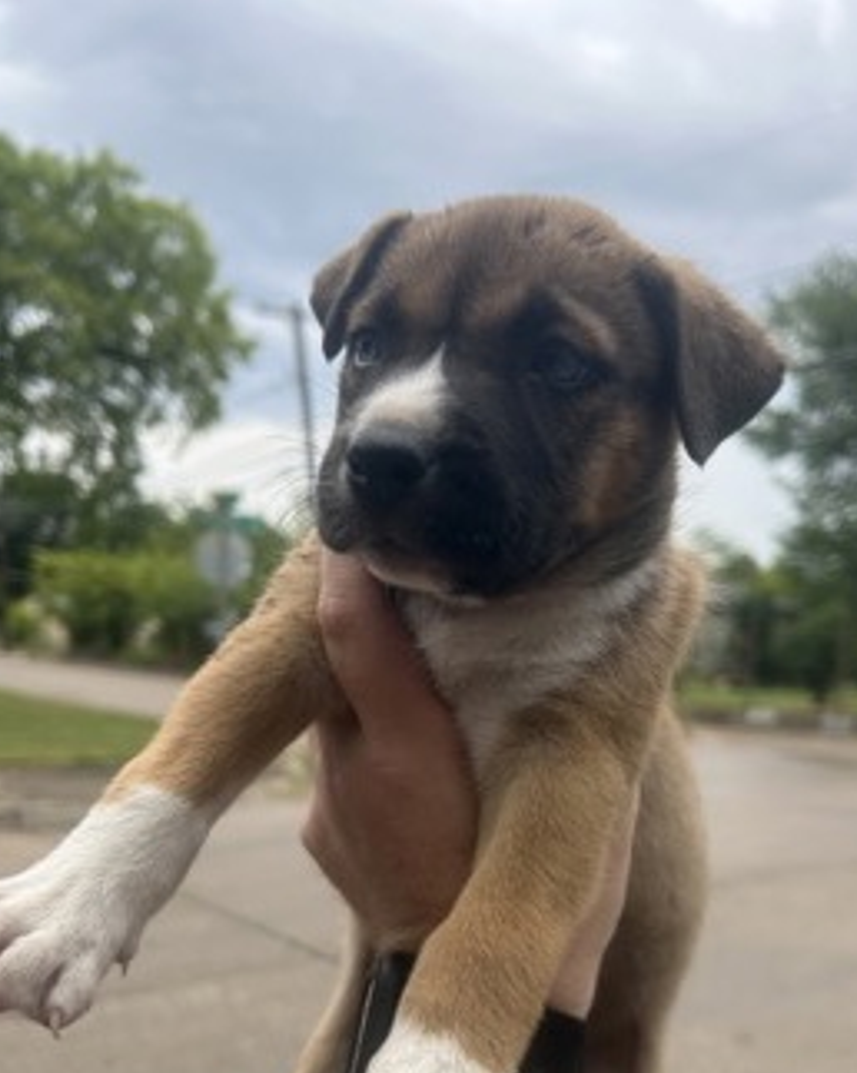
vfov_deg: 53.4
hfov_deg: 44.5
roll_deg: -4.7
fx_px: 1047
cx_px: 470
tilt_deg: -1.6
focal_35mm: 33
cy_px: 694
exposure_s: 1/902
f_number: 1.5
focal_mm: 5.7
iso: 50
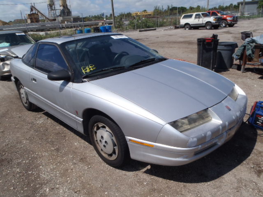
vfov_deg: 49.7
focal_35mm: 28
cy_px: 98
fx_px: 213
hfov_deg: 63.4
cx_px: 132
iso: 80
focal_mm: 5
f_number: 5.6
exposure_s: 1/640
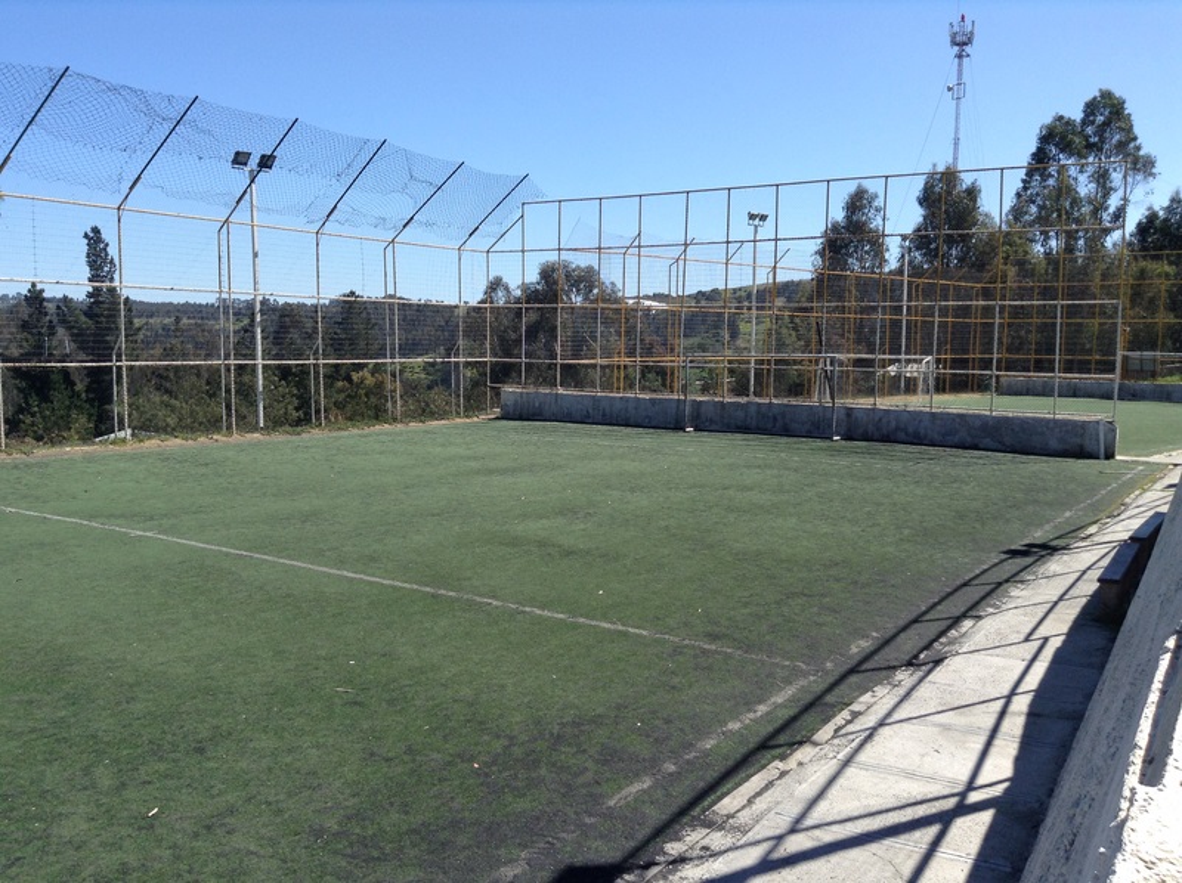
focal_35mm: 33
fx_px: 1125
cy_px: 442
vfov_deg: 42.9
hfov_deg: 55.4
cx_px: 591
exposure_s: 1/864
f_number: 2.4
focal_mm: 3.3
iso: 32
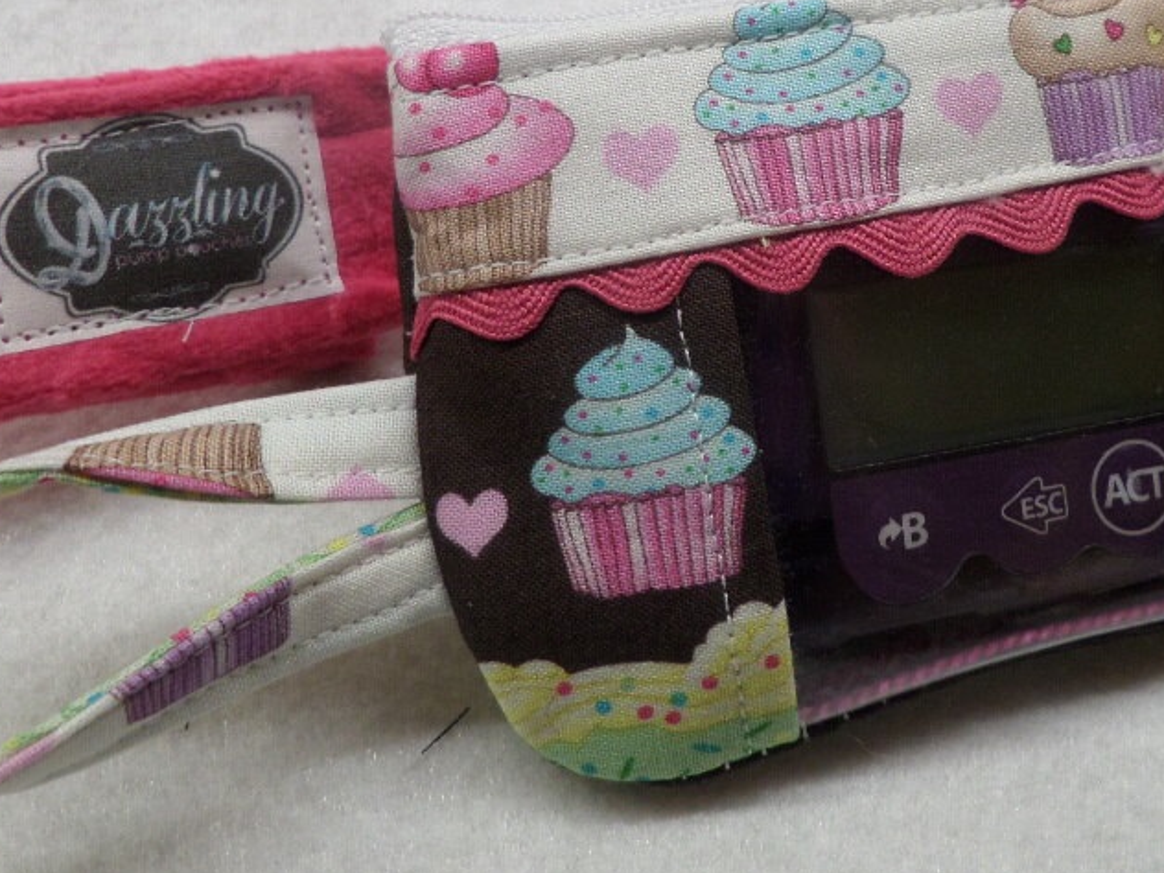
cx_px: 768
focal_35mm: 34
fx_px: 1143
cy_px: 339
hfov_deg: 53.0
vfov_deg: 41.6
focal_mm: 4.3
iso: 100
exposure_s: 1/30
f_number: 3.1
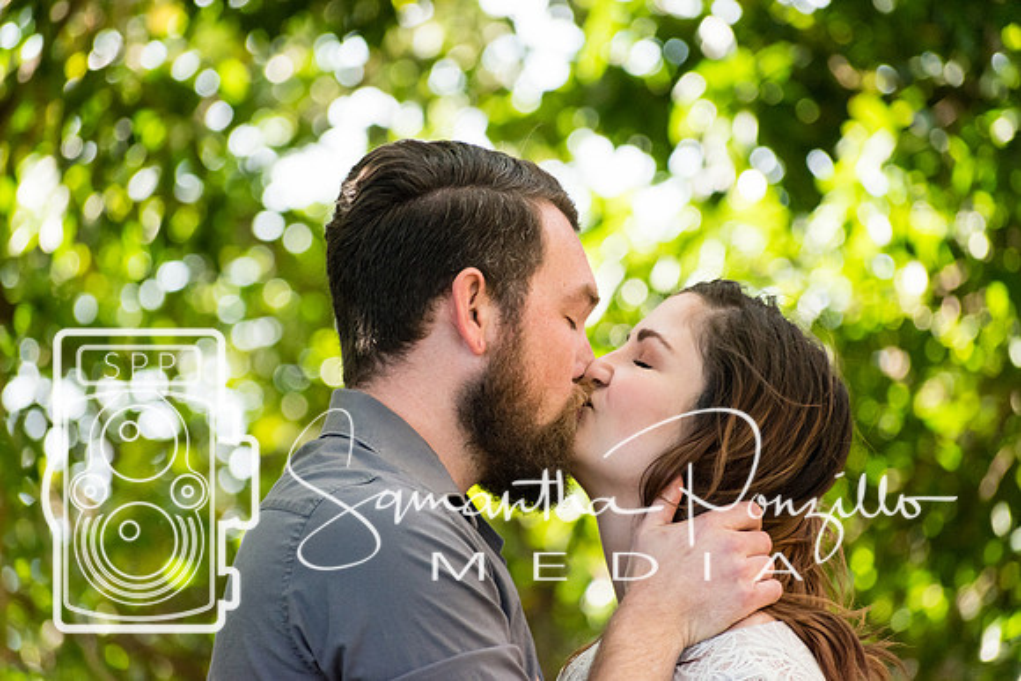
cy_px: 340
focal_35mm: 315
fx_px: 8935
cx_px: 510
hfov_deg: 6.5
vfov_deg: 4.4
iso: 800
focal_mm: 210
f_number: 5.3
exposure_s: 1/500
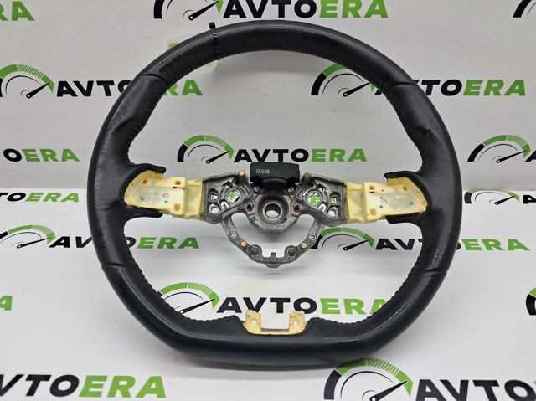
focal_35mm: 27
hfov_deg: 65.4
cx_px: 268
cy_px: 200
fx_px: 418
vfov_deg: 51.3
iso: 50
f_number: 1.8
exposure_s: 1/100
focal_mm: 4
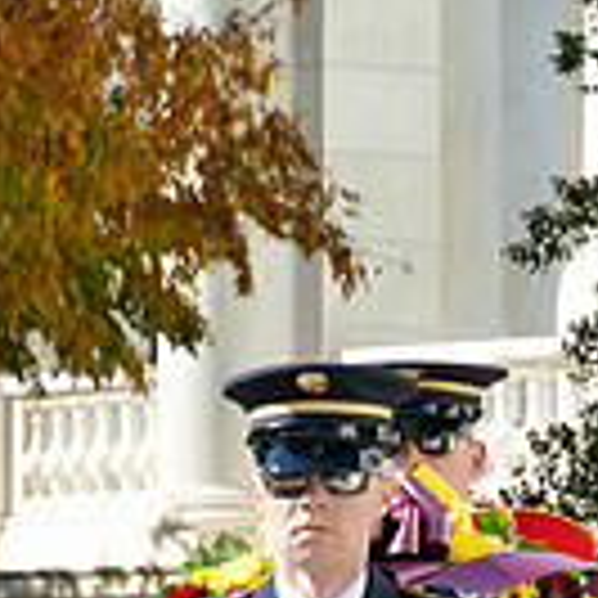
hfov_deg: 4.7
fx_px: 7271
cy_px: 998
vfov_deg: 4.7
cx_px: 409
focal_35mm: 372
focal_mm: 86
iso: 100
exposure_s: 1/100
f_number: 8
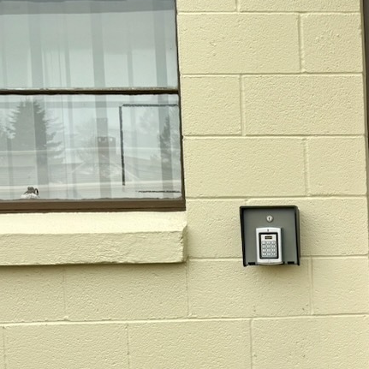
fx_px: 760
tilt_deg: -3.4
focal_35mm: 63
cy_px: 260
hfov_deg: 23.7
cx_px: 492
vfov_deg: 27.1
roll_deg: +1.0
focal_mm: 6.76
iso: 80
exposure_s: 1/1493
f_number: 1.78
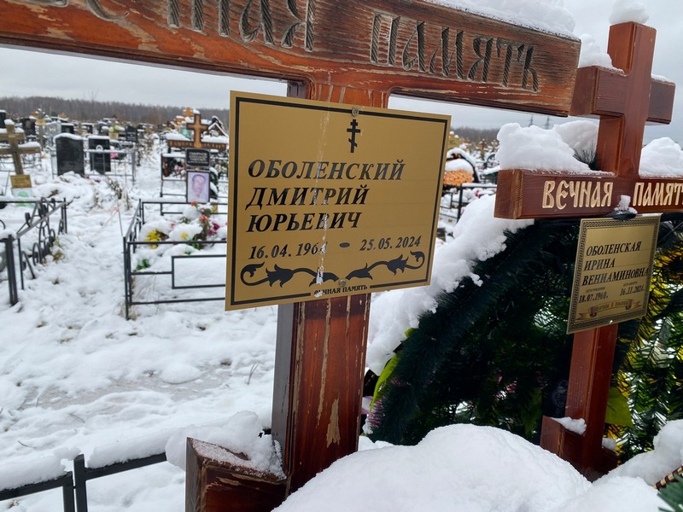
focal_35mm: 26
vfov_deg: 53.1
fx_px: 513
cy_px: 256
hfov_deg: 67.3
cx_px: 342
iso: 32
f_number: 1.8
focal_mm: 4.25
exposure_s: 1/239
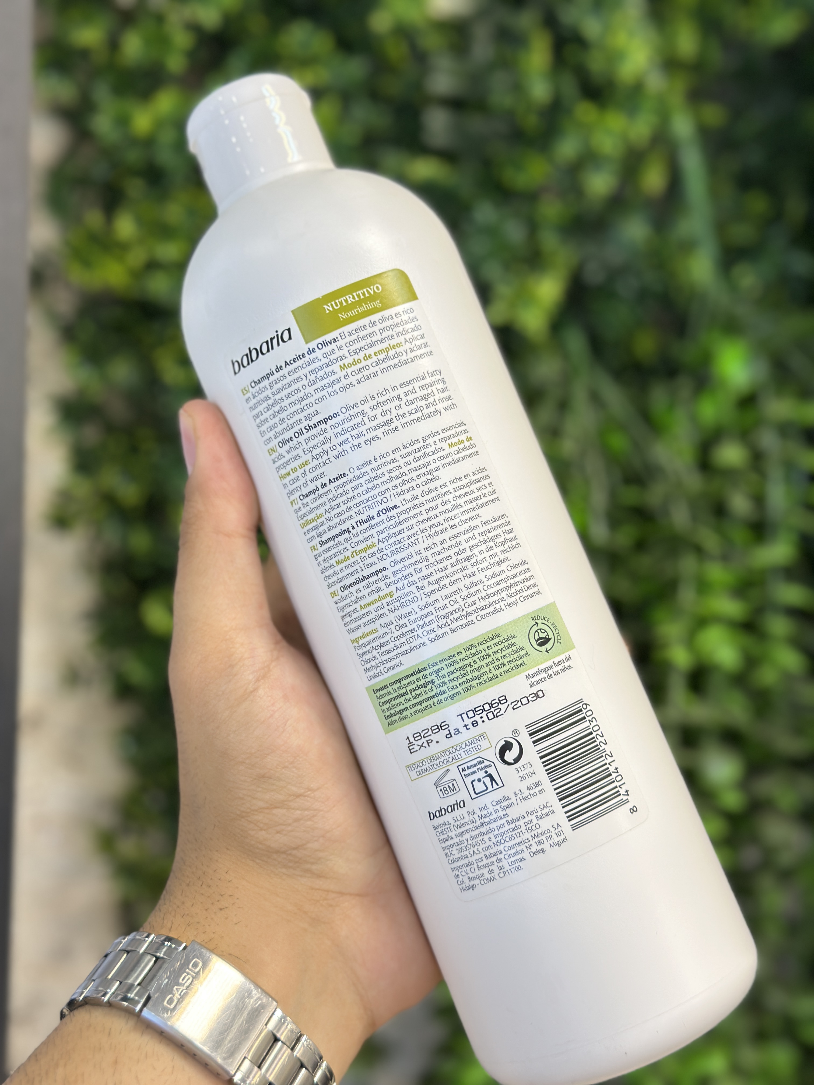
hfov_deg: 30.3
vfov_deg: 39.7
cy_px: 542
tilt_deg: -2.9
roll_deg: -2.9
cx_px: 407
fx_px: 1505
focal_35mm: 48
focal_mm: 6.86
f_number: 1.78
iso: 64
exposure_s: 1/100
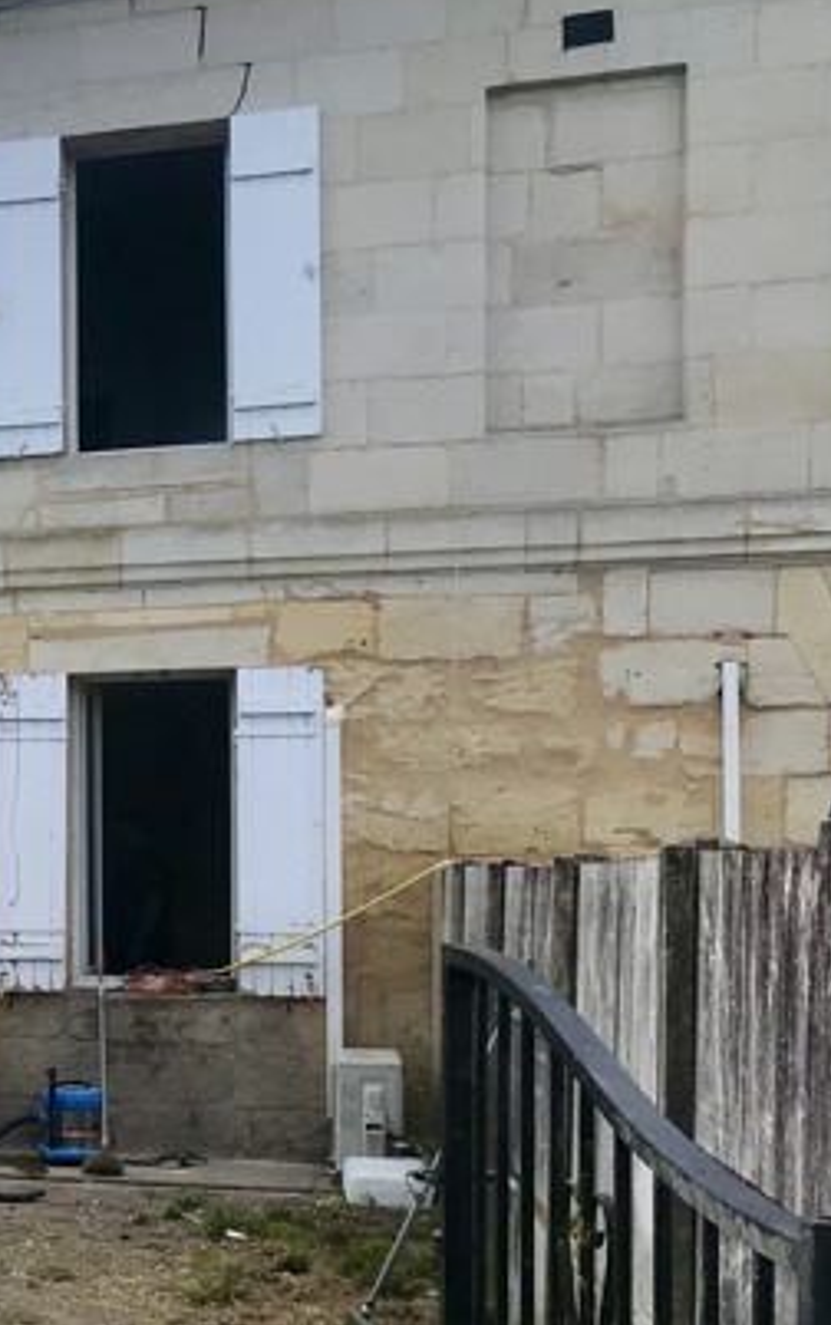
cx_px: -452
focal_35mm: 59
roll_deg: +0.0
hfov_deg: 19.1
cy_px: 893
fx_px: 2133
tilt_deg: -0.5
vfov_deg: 34.2
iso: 20
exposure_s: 1/2083
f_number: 1.8
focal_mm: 3.99
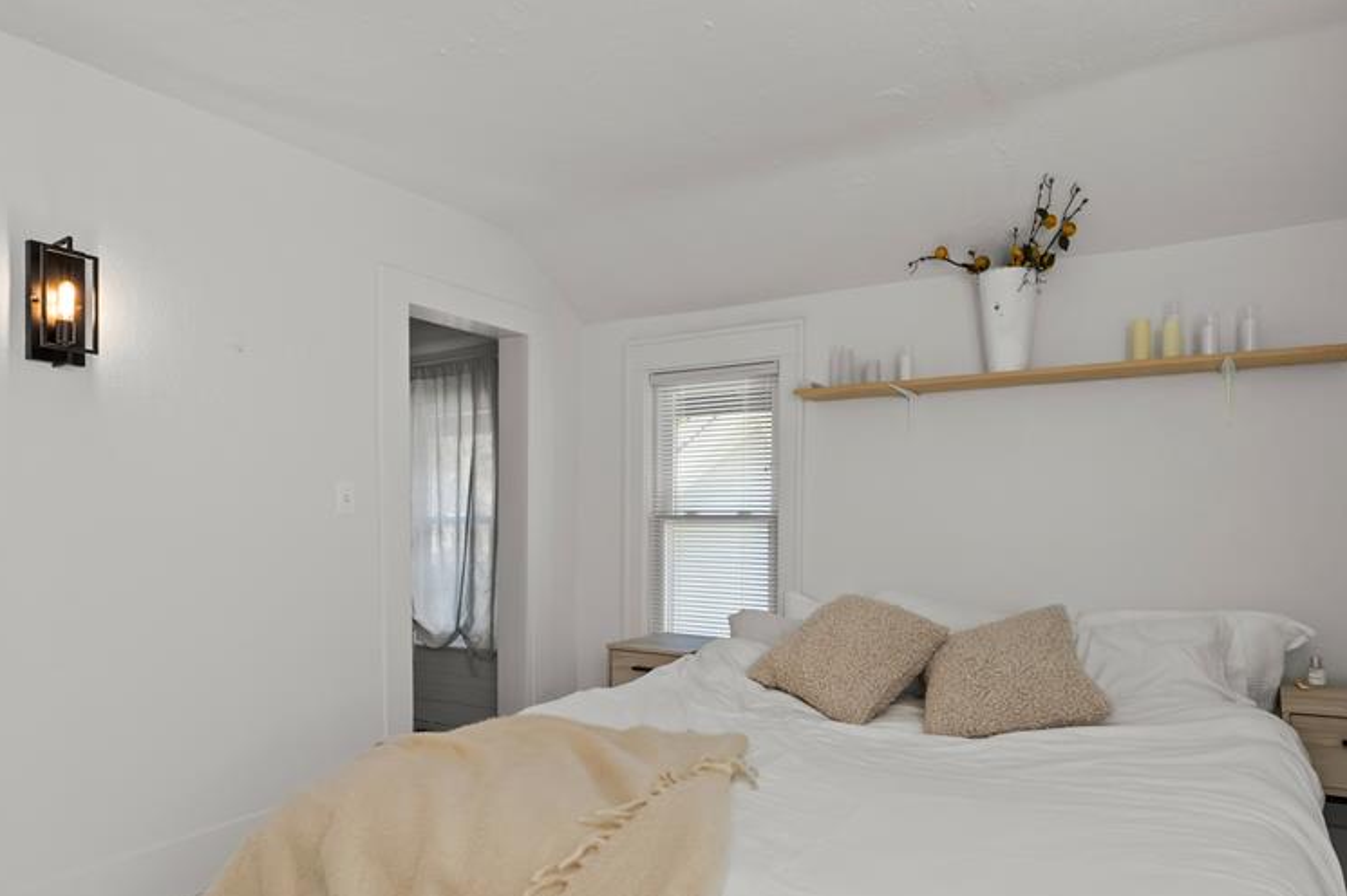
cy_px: 542
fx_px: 823
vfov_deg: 56.7
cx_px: 774
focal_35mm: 22
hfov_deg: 78.1
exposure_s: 1/40
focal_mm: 16
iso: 400
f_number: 8
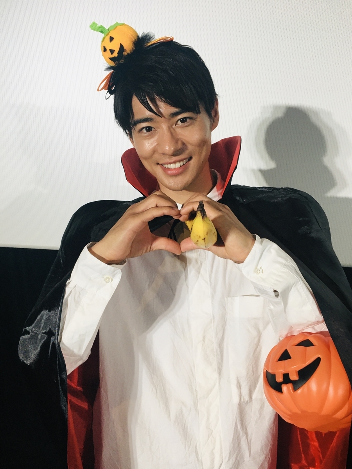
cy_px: 234
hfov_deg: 48.2
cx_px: 176
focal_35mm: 29
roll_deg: -0.7
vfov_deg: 61.7
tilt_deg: -12.2
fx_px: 393
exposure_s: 1/30
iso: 40
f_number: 2.2
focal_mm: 4.15
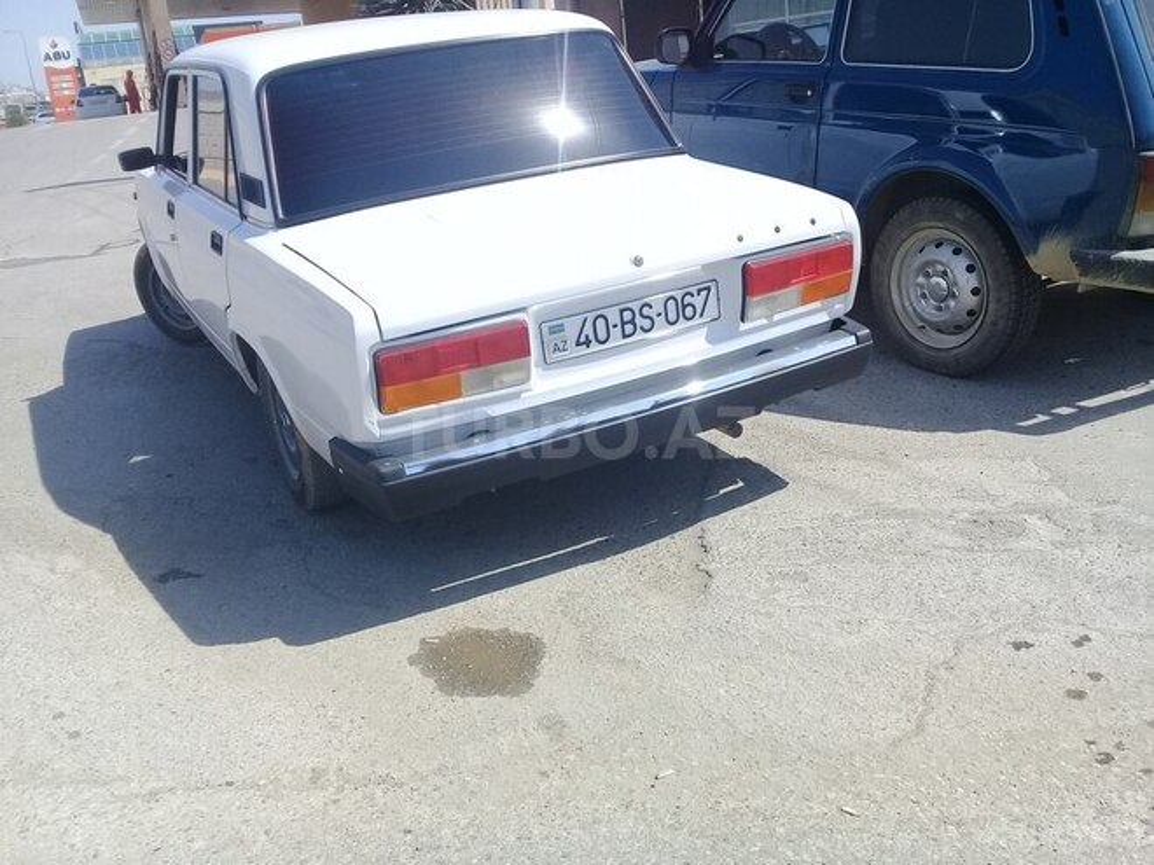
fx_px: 1033
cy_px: 432
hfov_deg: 58.4
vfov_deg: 45.4
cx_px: 577
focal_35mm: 31
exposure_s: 1/1770
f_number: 2.2
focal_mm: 3.3
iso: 50
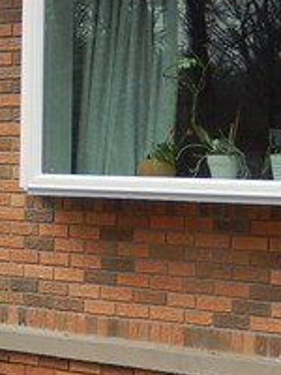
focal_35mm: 184
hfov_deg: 7.7
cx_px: -288
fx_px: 1992
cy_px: 141
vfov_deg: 10.7
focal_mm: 6.5
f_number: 4
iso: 125
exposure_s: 1/160
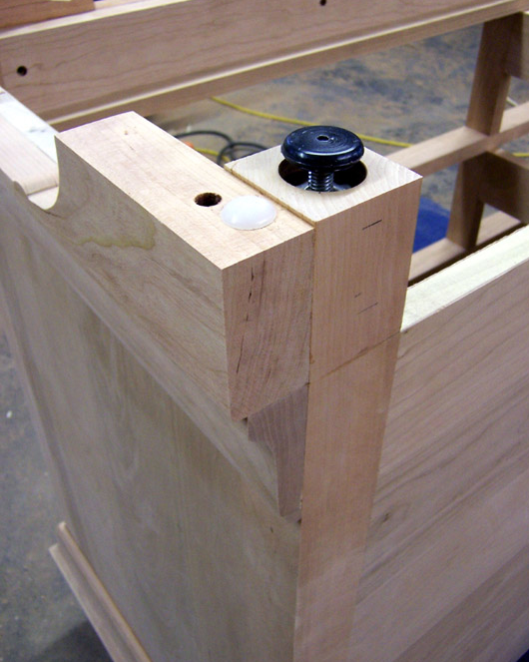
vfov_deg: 51.5
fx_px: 685
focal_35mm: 35
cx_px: 262
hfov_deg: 42.2
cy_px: 324
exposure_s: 1/8
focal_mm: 5.5
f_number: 3.4
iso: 140
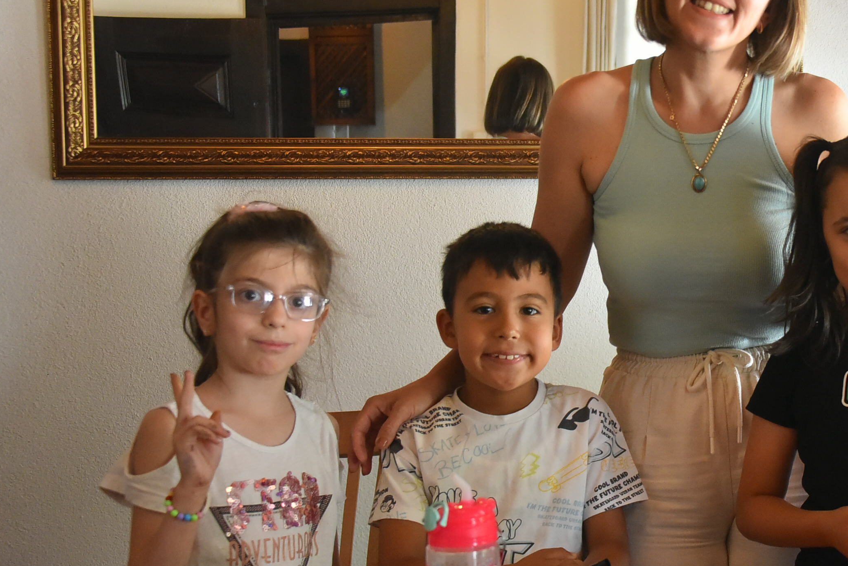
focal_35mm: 64
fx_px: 1508
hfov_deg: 30.5
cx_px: 697
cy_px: 265
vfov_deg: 21.3
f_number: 4
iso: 3600
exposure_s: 1/160
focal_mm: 36
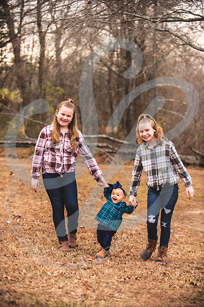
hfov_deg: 14.4
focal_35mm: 95
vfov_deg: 21.5
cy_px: 154
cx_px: 102
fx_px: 807
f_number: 4
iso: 500
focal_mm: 95
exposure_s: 1/400
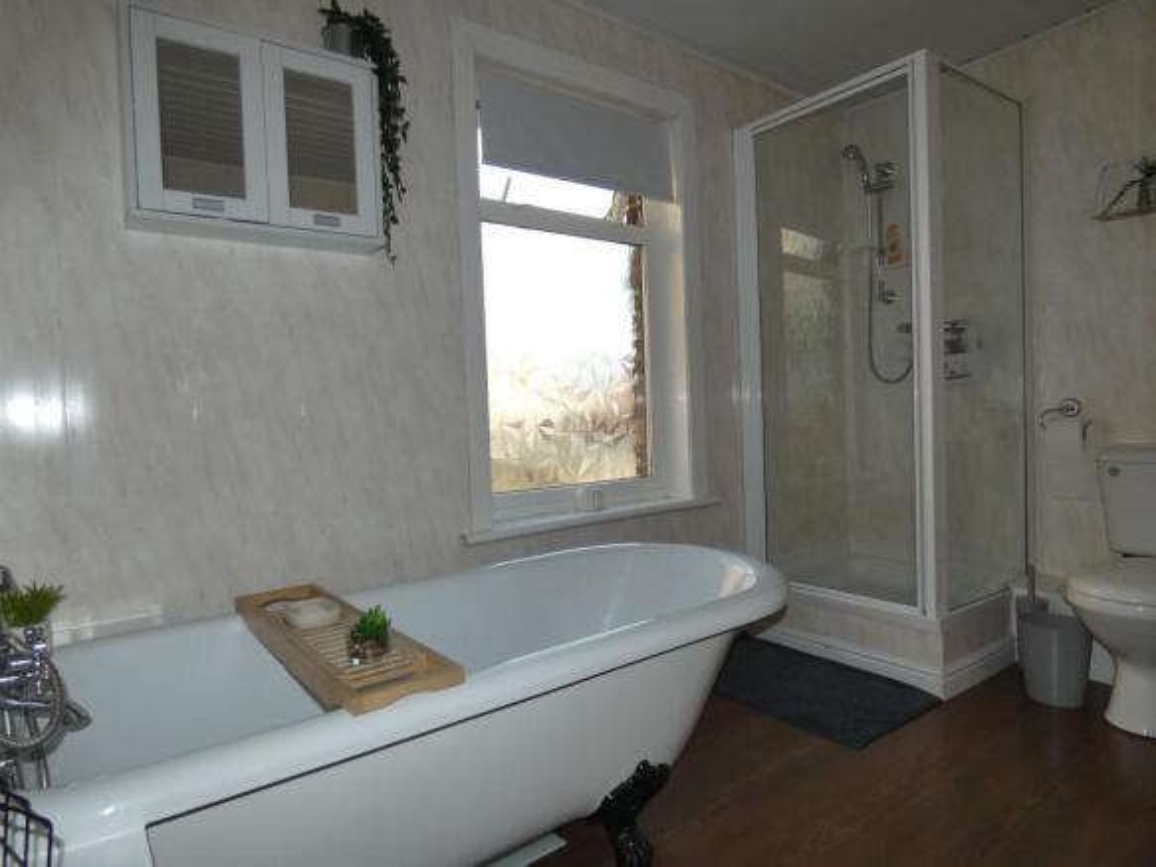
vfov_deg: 66.0
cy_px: 434
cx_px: 578
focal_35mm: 20
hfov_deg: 81.8
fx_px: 668
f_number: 2.8
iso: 80
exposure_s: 1/125
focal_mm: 3.6
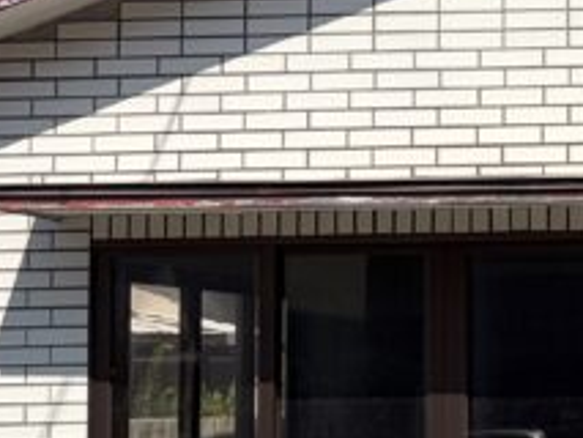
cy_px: 222
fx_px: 2106
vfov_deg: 11.9
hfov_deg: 14.3
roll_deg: +1.6
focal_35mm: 125
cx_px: 985
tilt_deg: +4.6
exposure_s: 1/4608
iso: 50
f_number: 1.6
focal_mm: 5.96
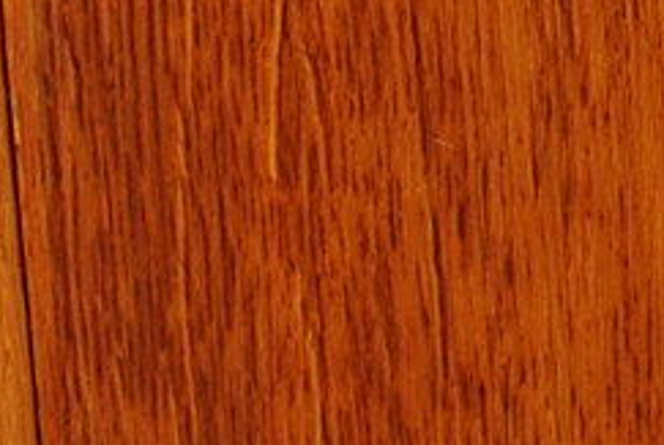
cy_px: -268
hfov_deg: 5.6
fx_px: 6615
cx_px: 1451
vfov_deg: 3.8
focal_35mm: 358
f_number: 5.6
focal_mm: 30
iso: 140
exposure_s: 1/125
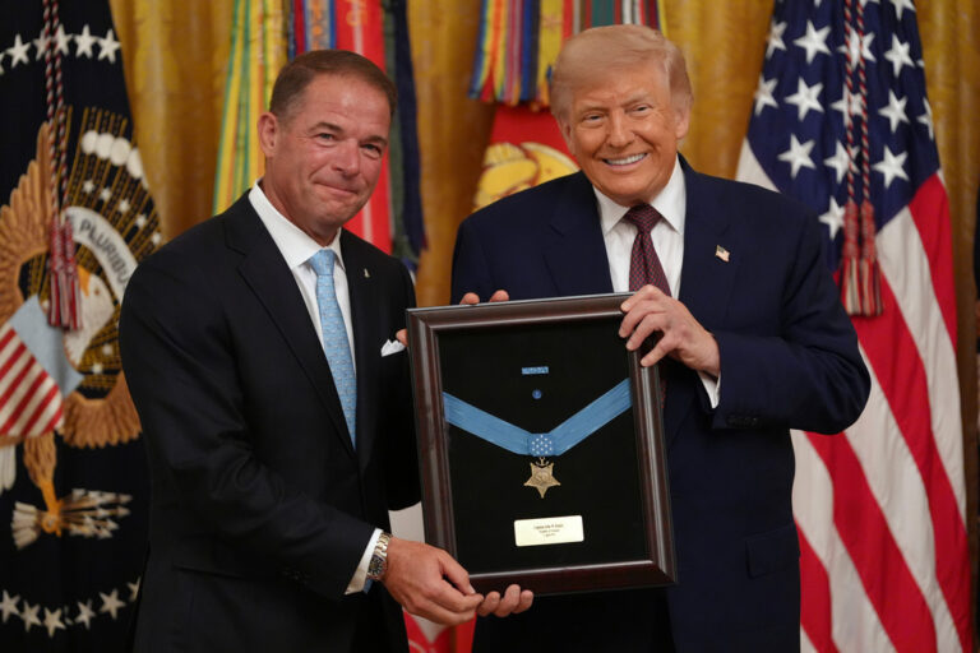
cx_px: 490
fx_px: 5117
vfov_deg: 7.3
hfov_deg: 10.9
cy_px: 326
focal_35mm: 188
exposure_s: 1/160
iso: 4000
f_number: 2.8
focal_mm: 188
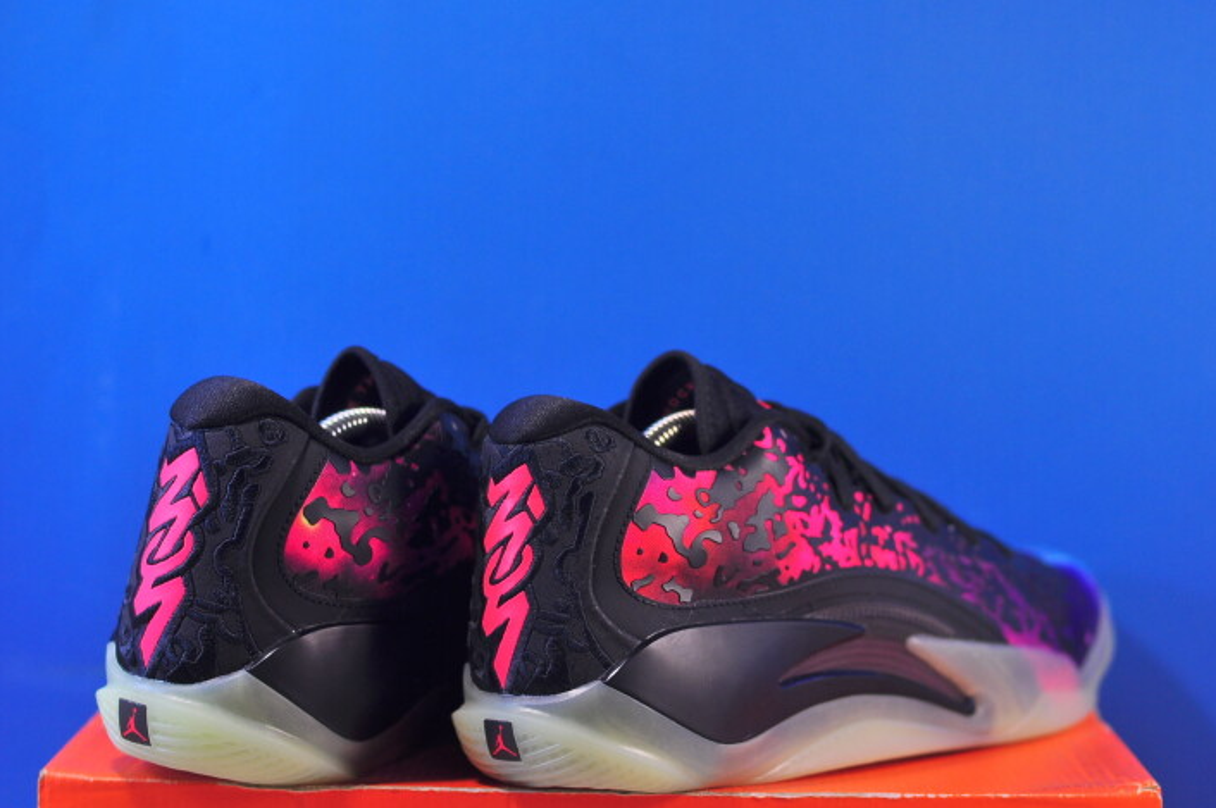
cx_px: 589
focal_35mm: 85
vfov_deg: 16.0
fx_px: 2868
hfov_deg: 23.9
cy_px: 430
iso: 250
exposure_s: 1/250
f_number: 2.8
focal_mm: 50
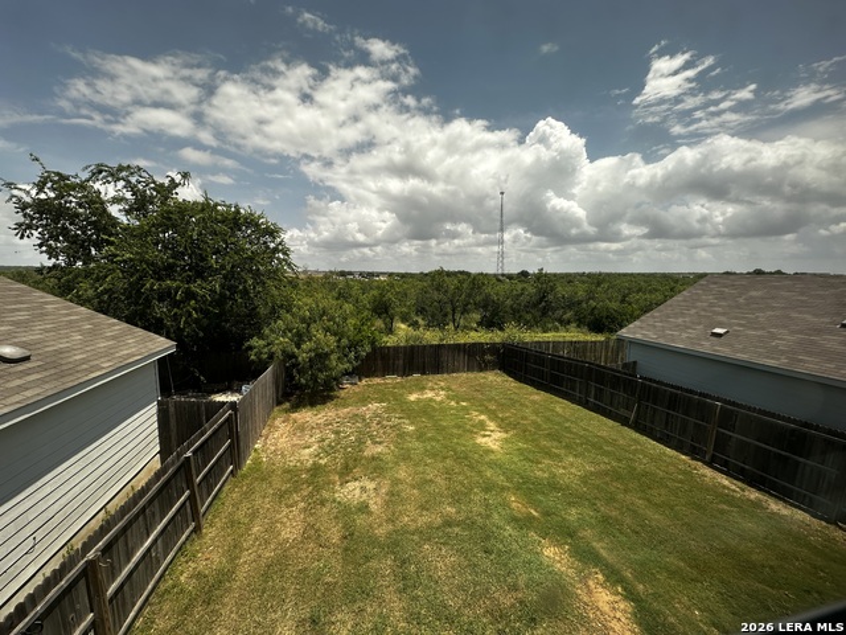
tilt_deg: -6.8
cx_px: 423
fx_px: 342
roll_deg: -0.2
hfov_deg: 102.1
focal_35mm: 14
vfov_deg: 85.7
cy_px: 318
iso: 50
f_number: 2.2
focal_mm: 2.22
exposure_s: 1/1453
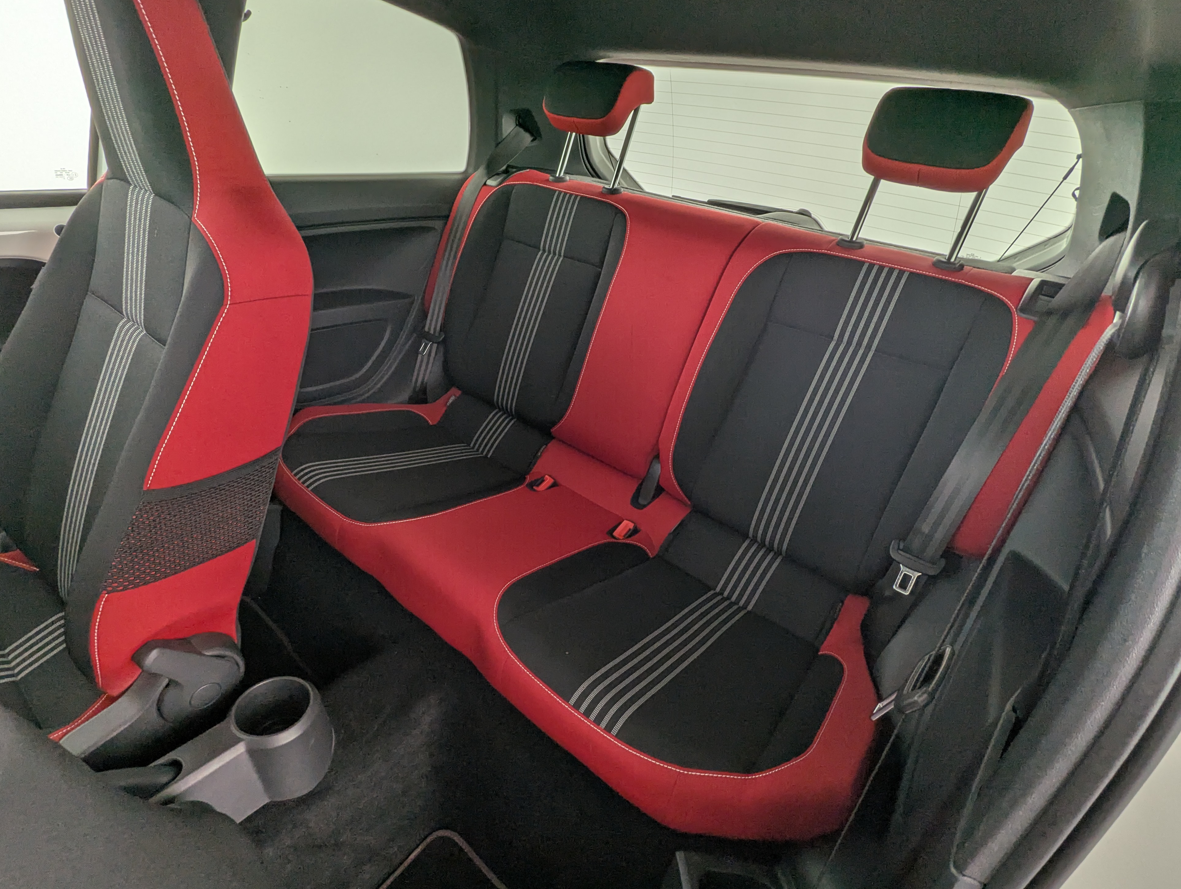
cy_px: 436
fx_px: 581
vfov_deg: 74.9
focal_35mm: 17
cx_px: 592
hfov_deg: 90.9
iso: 47
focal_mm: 2.35
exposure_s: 1/52.6
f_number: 2.2
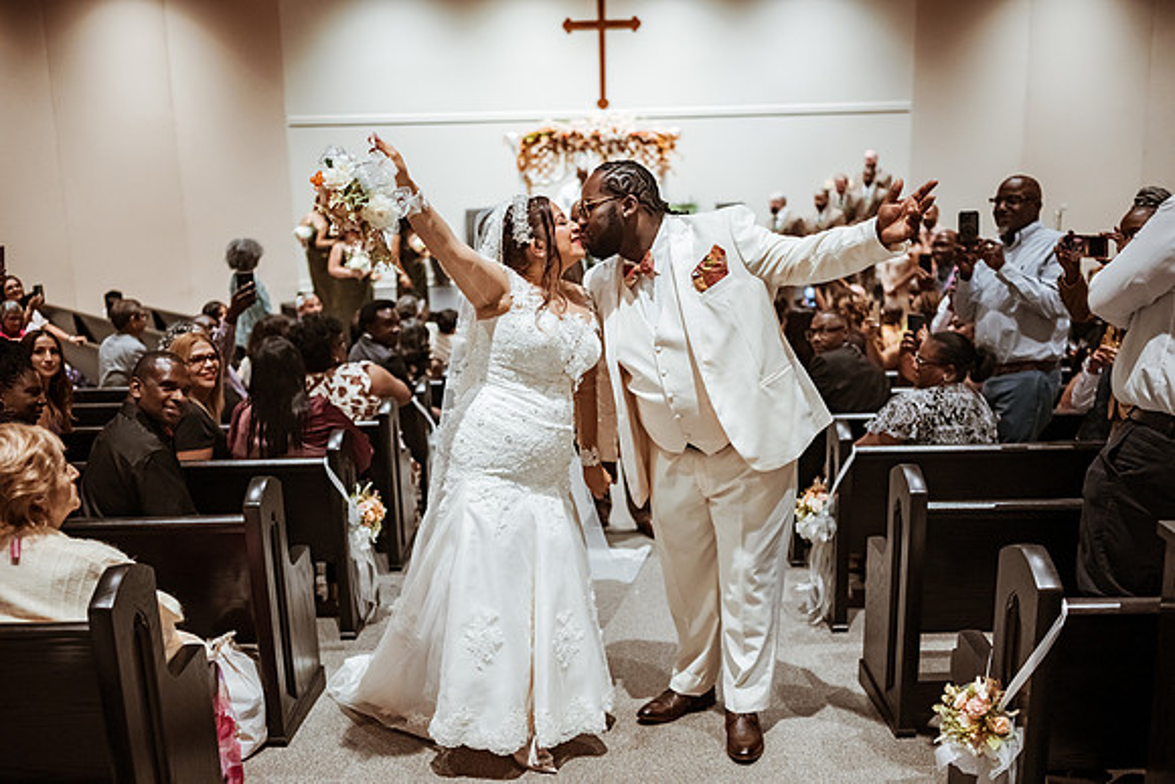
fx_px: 1143
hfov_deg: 54.4
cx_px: 588
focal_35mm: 35
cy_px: 392
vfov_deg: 37.9
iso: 1000
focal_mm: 35
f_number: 1.8
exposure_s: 1/500
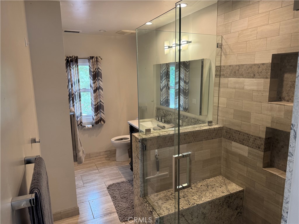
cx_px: 150
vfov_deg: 56.8
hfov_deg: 71.6
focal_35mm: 24
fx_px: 207
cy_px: 112
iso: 200
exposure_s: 1/120
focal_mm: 6.76
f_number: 1.78
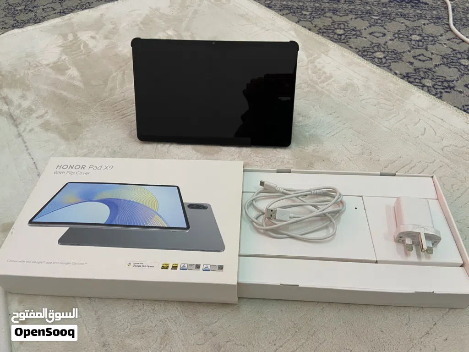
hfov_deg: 67.3
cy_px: 176
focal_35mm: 26
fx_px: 352
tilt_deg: -50.0
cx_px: 234
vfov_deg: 53.1
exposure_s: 1/50
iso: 125
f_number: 1.8
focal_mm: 4.25
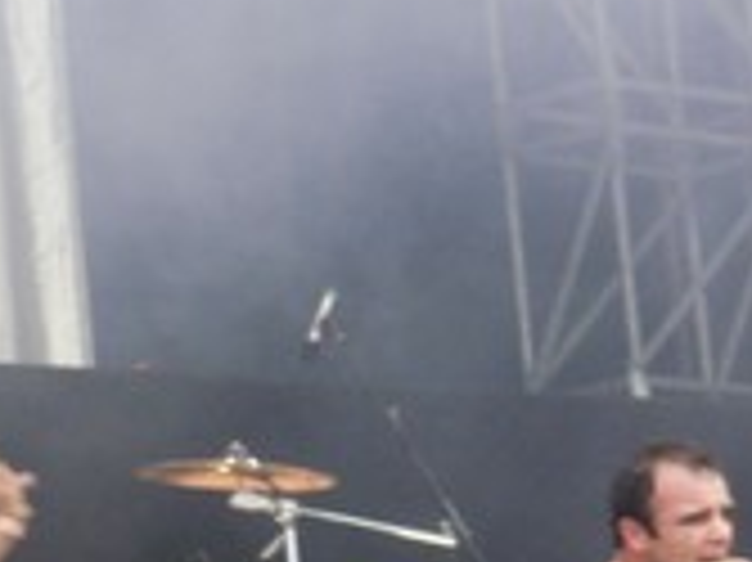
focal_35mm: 359
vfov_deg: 4.1
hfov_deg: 5.5
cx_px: 761
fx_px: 7793
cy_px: 580
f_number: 5
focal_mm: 17.4
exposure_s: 1/60
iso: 100
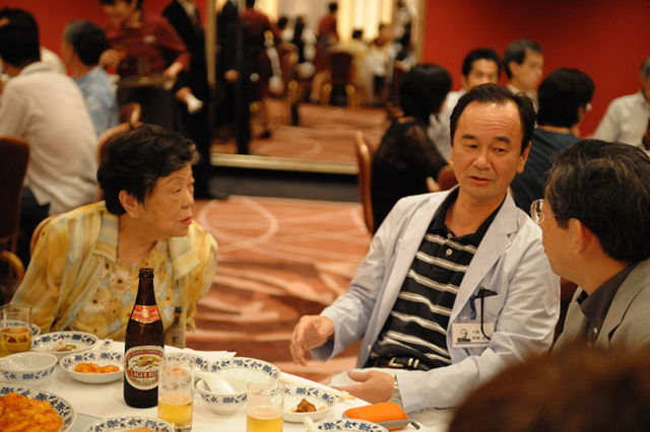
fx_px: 1119
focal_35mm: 62
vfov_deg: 21.9
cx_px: 325
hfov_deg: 32.4
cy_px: 216
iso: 5600
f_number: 2.8
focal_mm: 62
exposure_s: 1/125
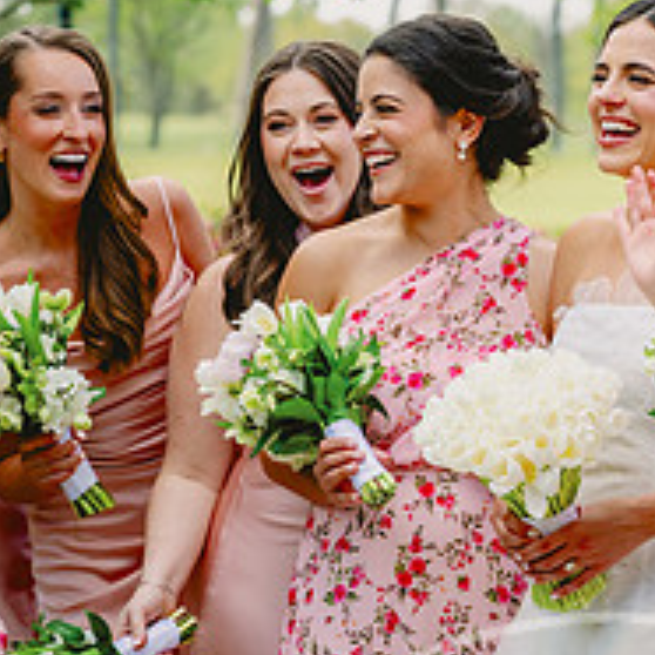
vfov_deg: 9.4
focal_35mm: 186
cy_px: 354
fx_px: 3982
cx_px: 732
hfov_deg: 9.3
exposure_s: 1/800
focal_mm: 70
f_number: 2.8
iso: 200
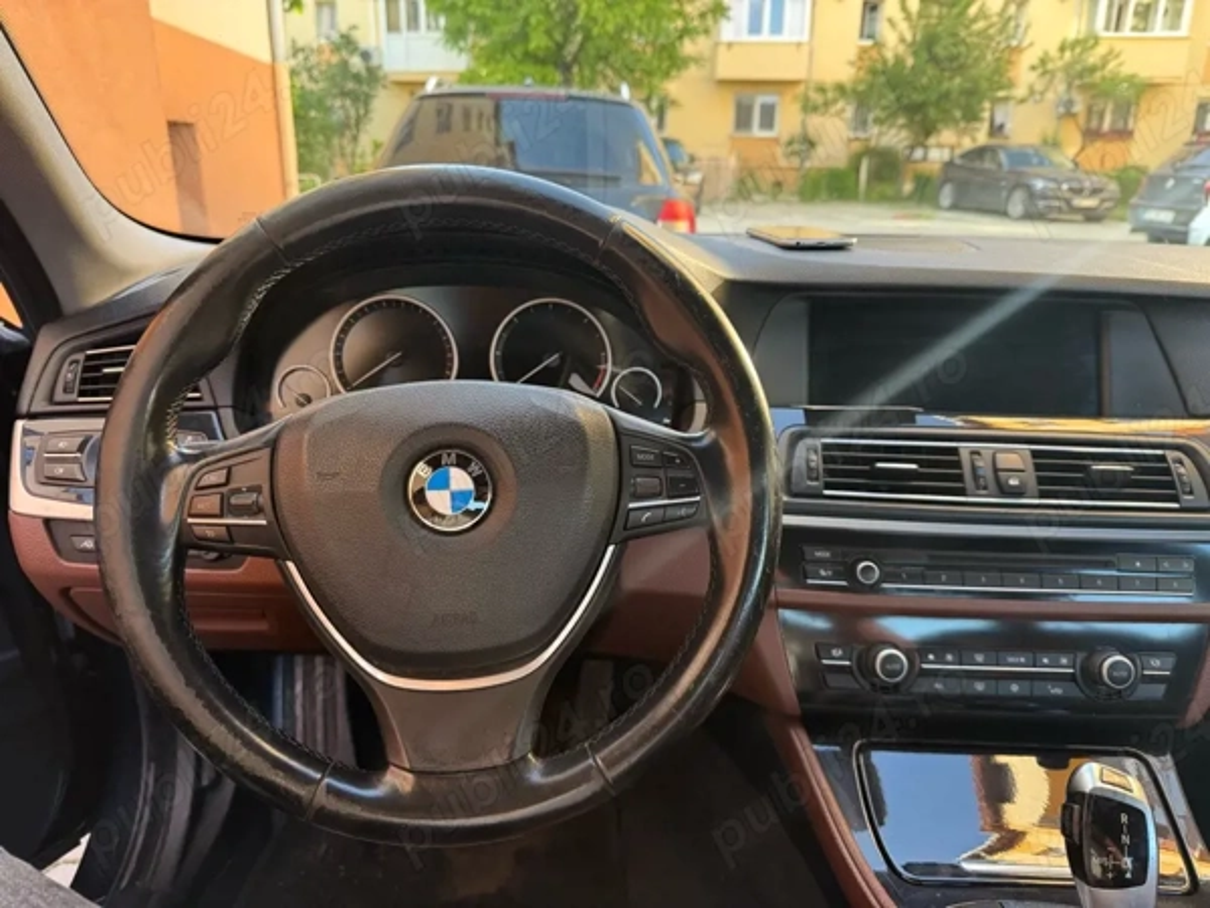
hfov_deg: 71.6
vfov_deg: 56.8
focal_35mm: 24
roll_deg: -0.3
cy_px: 454
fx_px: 839
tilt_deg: -17.8
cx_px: 605
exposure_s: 1/121
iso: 200
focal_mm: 6.76
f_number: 1.78
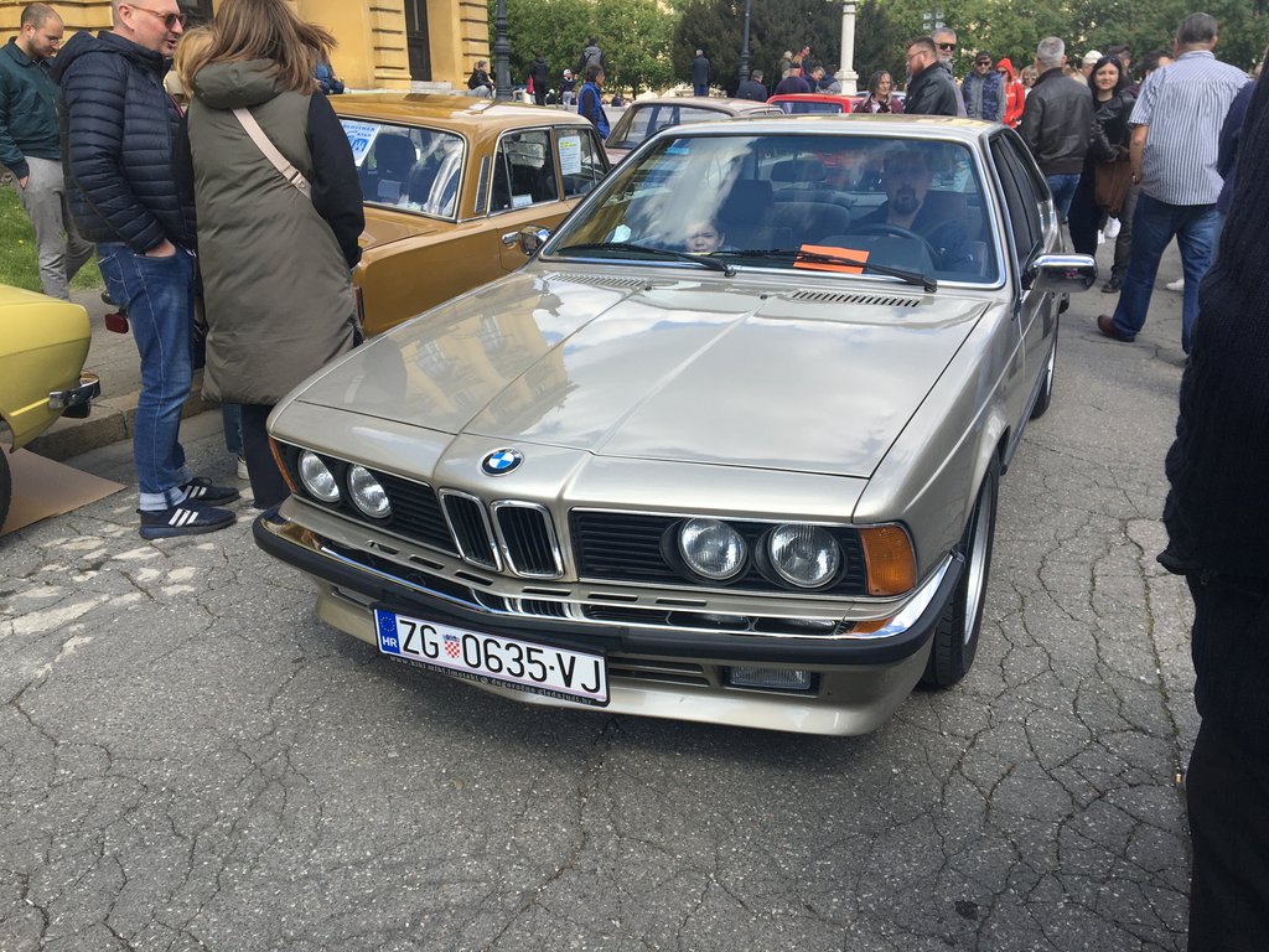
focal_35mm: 29
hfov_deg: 61.7
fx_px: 1063
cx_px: 634
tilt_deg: -20.0
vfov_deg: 48.2
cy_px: 476
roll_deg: -0.7
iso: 25
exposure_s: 1/725
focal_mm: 4.15
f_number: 2.2
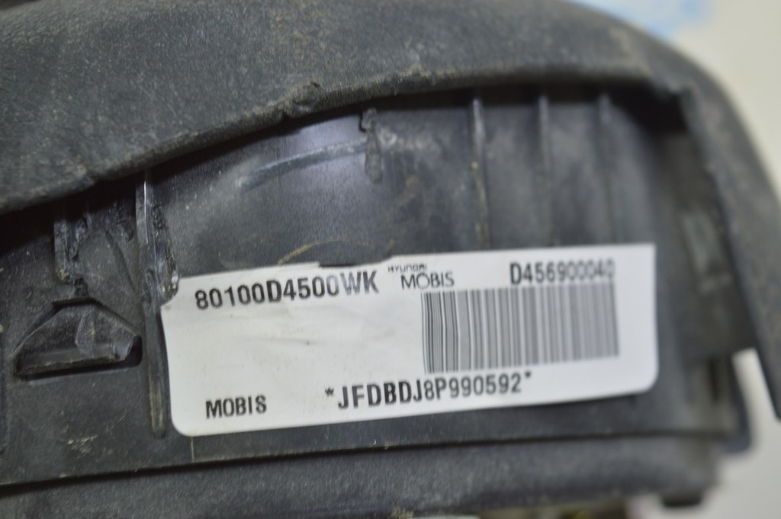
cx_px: 390
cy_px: 260
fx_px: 1496
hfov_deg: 29.3
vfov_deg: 19.7
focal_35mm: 69
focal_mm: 46
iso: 400
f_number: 5.6
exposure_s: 1/20
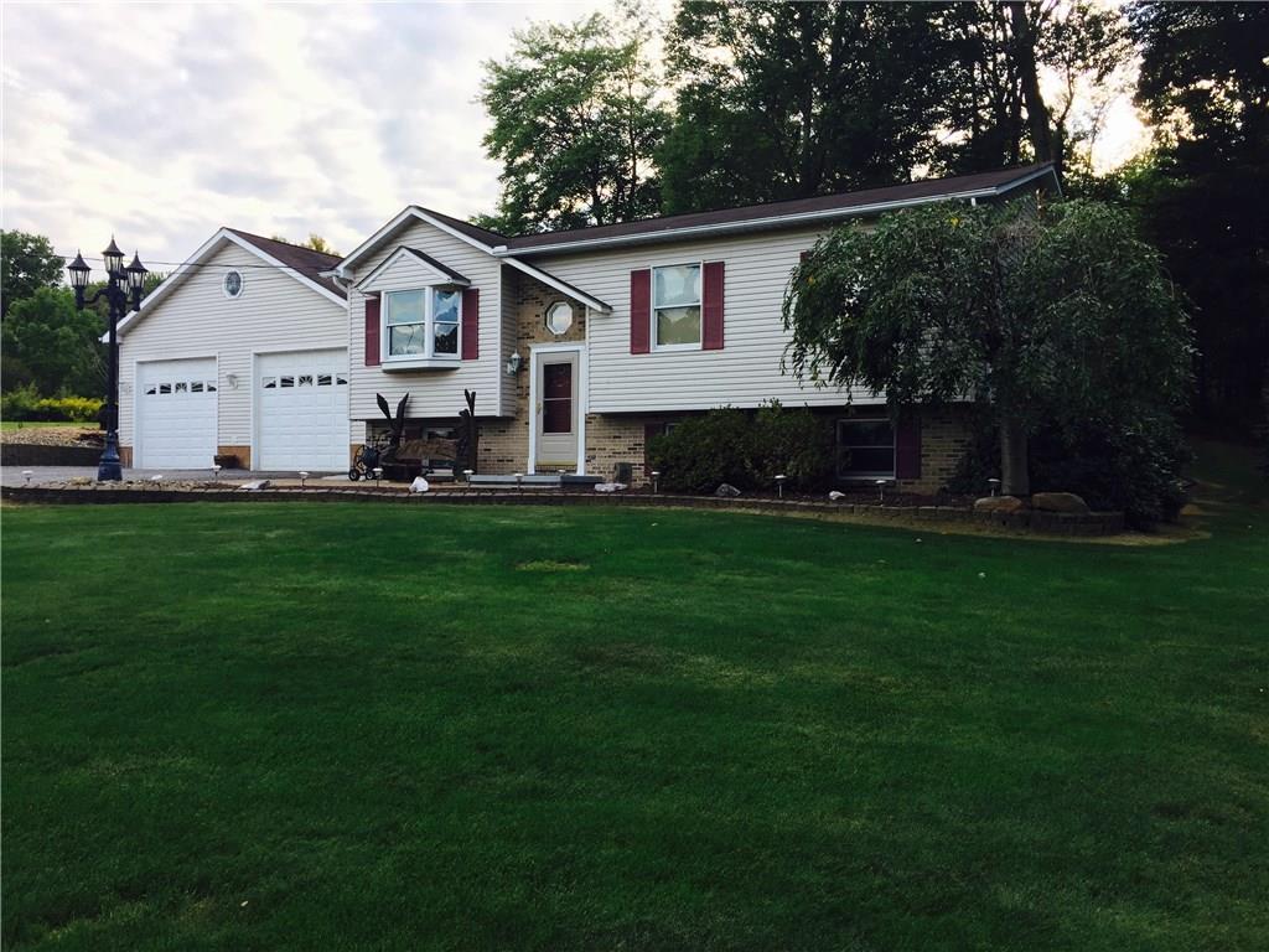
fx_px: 1063
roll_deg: -1.5
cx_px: 634
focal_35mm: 29
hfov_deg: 61.7
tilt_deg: +1.4
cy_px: 476
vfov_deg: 48.2
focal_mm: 4.15
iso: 32
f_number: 2.2
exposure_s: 1/252
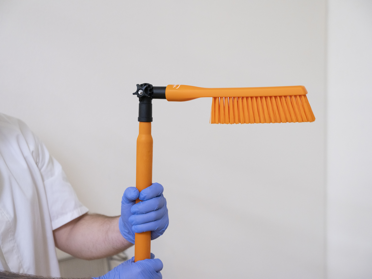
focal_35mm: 51
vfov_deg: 28.6
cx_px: 186
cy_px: 140
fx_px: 548
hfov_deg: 37.5
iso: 800
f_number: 4
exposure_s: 1/250
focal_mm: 64
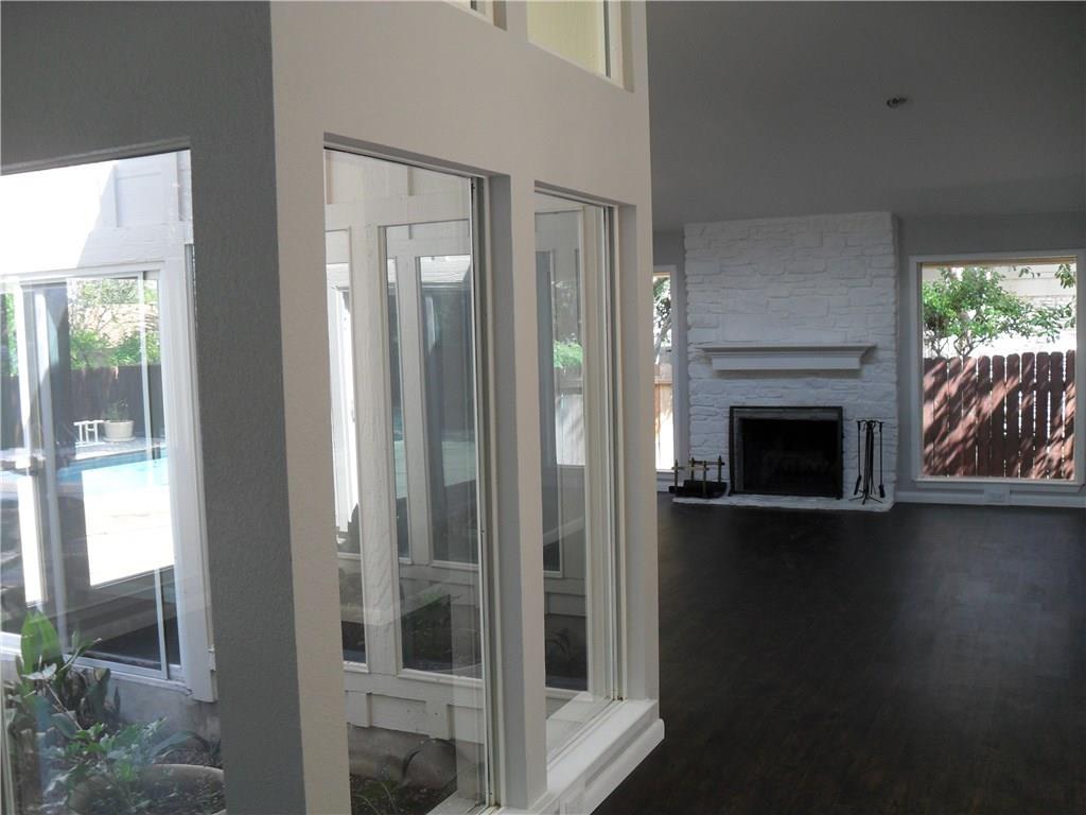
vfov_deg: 40.7
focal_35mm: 35
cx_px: 543
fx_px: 1098
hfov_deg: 52.6
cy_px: 408
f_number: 2.8
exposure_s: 1/60
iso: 100
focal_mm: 6.2
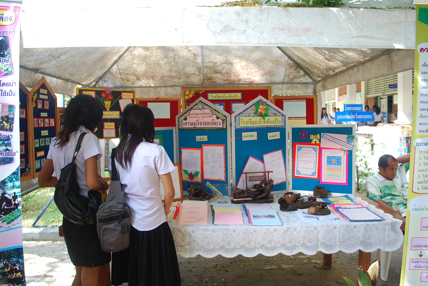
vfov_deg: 48.0
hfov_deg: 67.3
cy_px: 143
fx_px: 321
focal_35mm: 27
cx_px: 214
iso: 200
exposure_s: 1/80
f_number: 4
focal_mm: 18
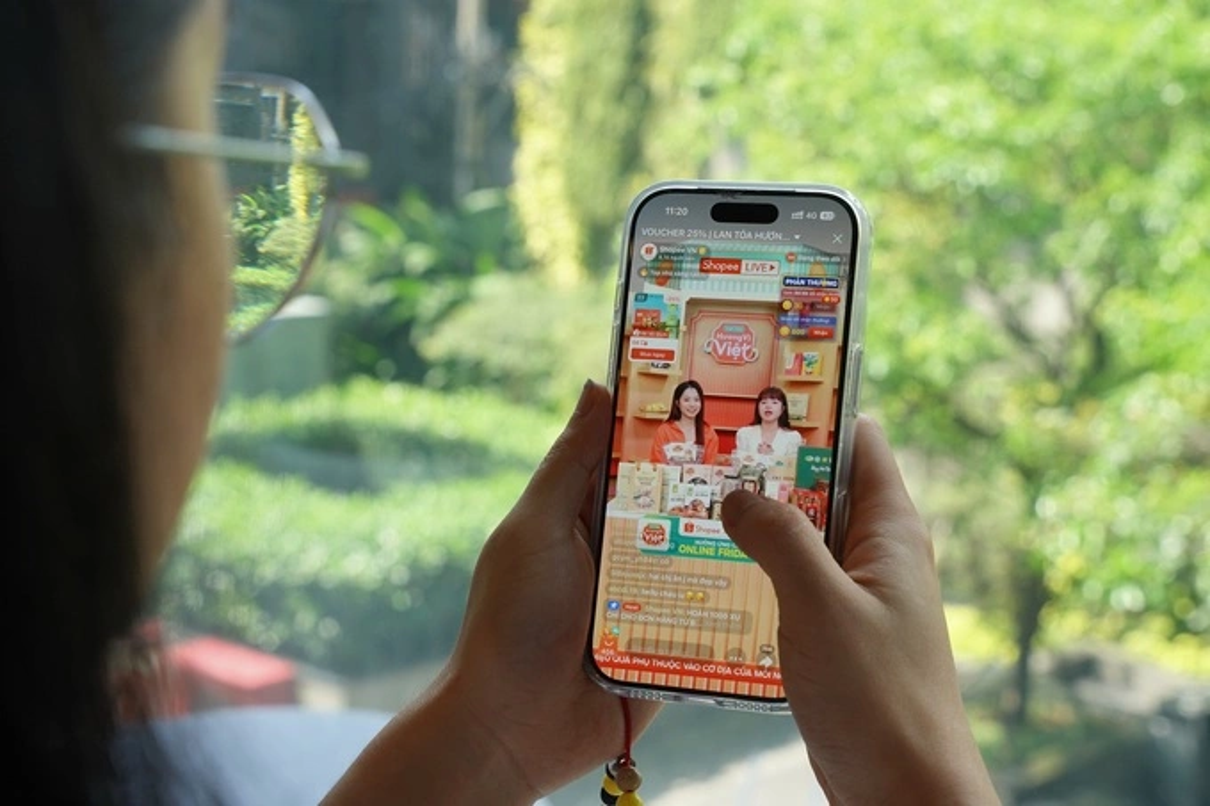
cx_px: 605
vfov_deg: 19.4
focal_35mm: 70
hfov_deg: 28.8
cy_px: 403
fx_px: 2352
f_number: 10
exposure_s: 1/200
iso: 640
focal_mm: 70
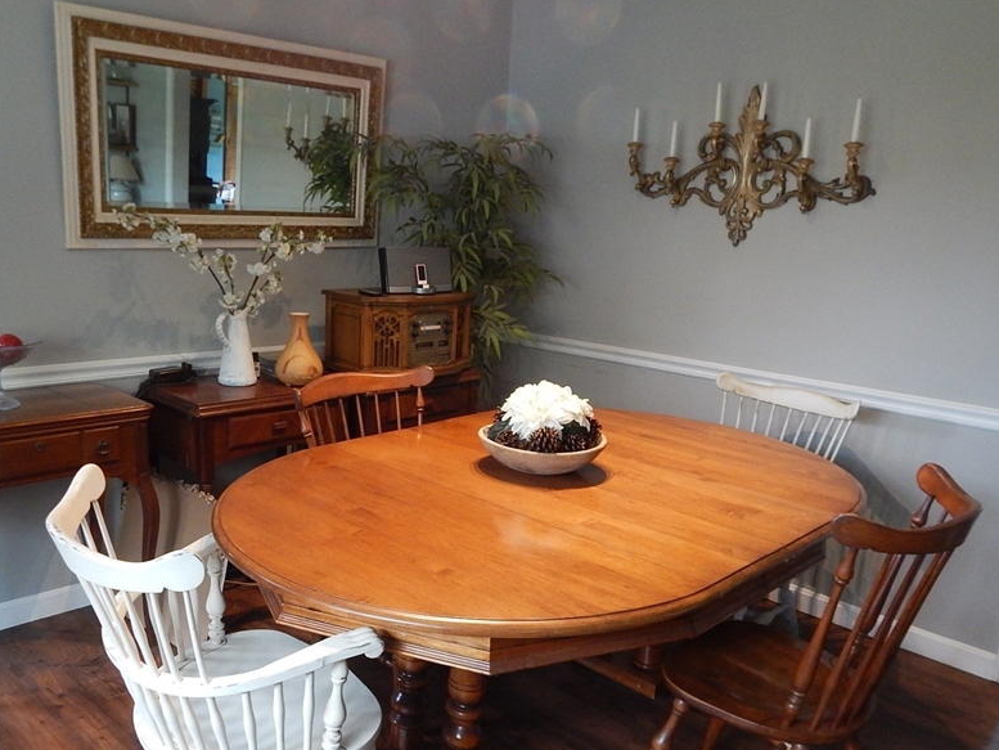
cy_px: 449
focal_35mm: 29
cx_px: 428
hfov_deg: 61.4
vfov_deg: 48.0
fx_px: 837
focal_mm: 4
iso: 400
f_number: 3
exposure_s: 1/15
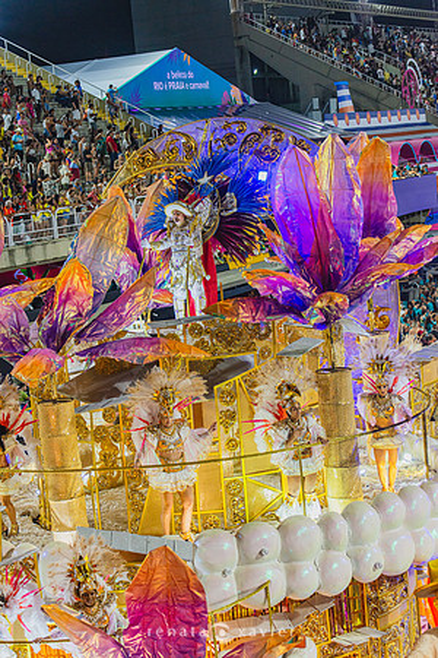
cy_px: 329
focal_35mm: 92
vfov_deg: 22.1
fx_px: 1679
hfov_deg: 14.9
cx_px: 219
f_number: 5
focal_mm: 92
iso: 1600
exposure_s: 1/320
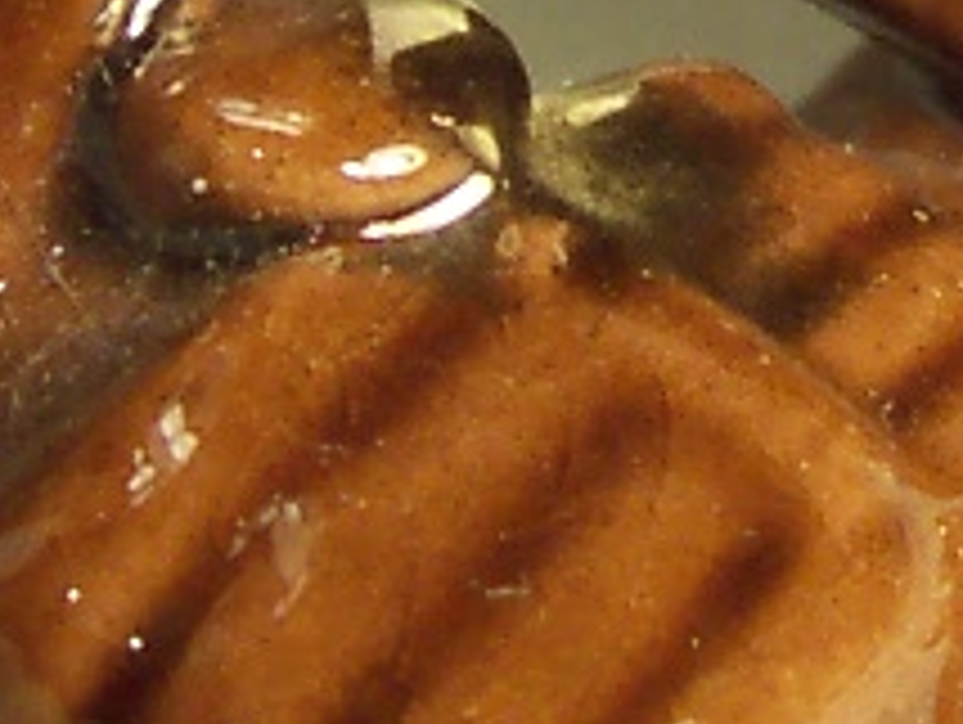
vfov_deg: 7.1
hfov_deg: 9.4
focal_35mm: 207
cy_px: -292
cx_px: 1098
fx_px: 5765
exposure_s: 1/90
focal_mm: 5.6
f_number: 2.8
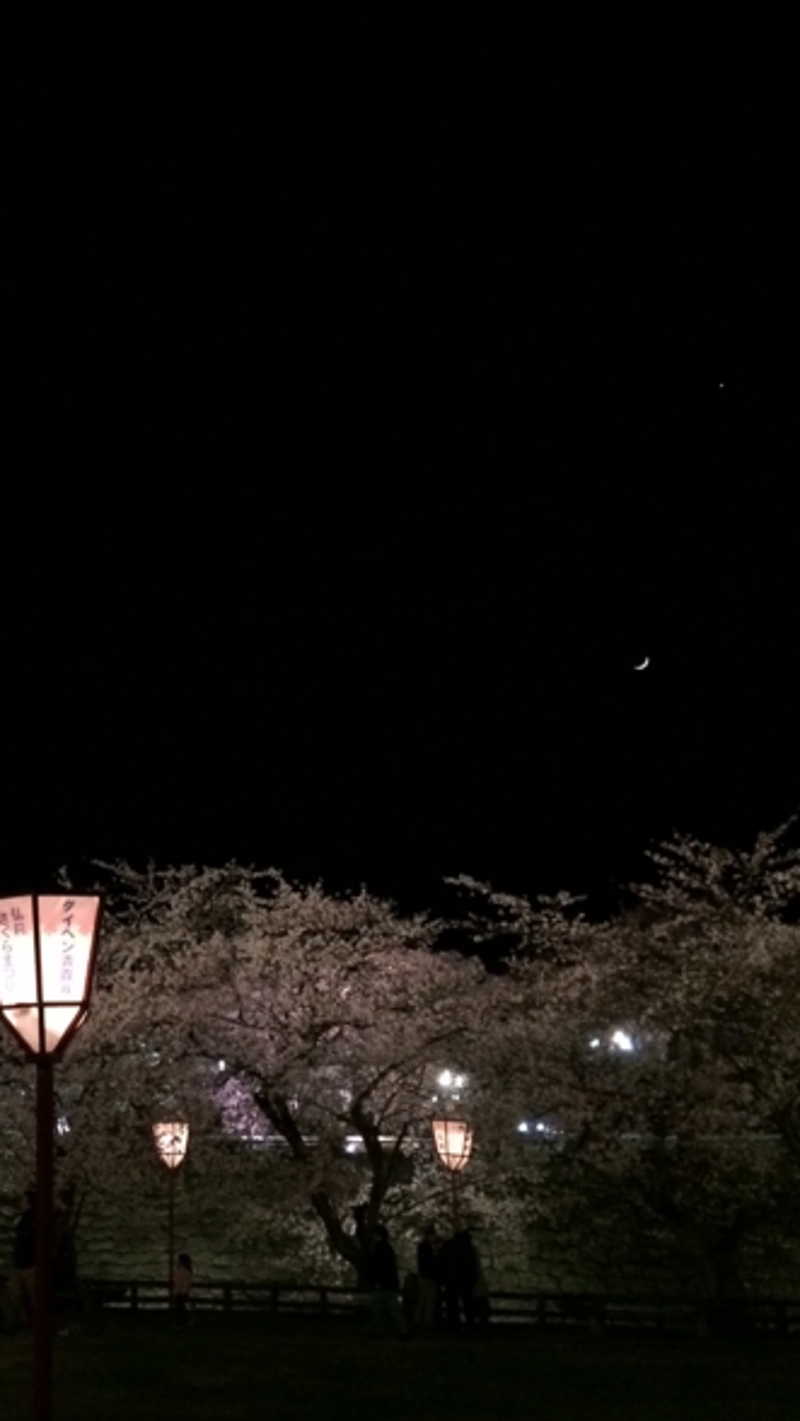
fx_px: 1621
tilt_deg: +17.2
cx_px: 51
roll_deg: +0.2
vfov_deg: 47.3
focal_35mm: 43
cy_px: 718
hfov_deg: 26.6
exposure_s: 1/30
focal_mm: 4.15
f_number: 2.2
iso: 320
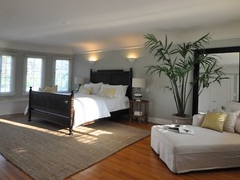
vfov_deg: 56.6
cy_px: 78
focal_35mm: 24
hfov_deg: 71.6
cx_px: 124
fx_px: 166
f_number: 8
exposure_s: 1/250
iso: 3200
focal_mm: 10
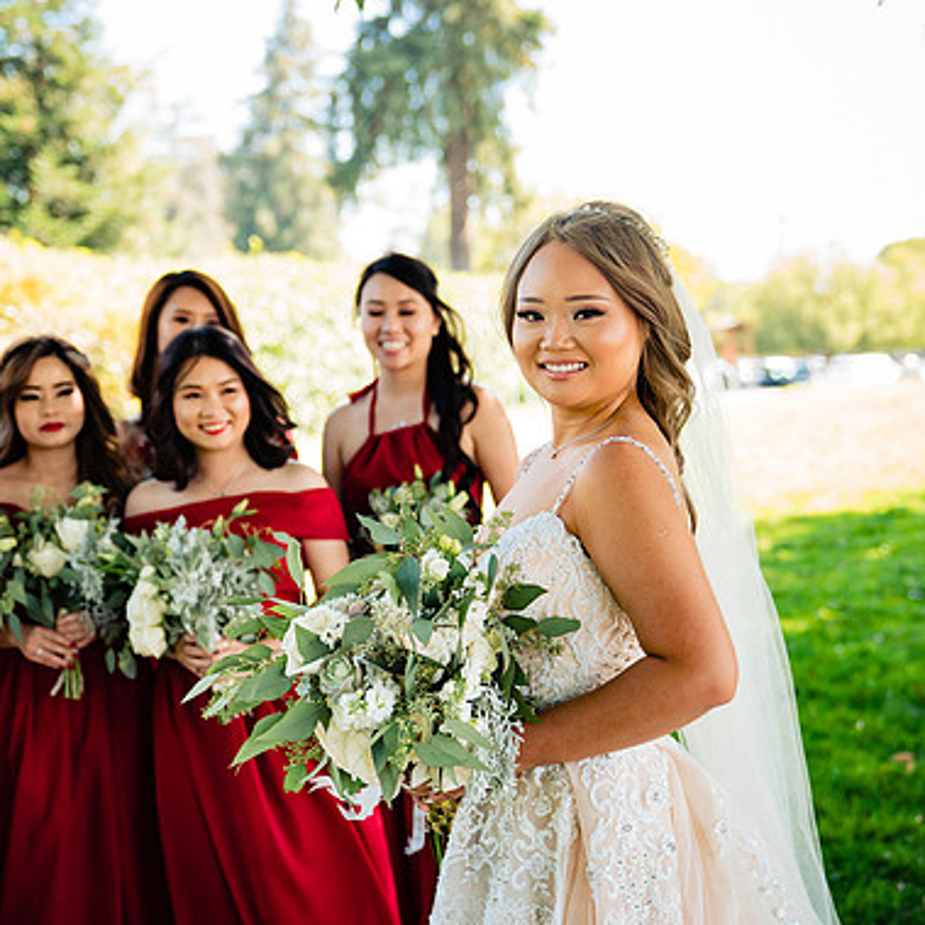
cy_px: 467
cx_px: 347
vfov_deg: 30.6
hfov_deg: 30.4
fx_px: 1693
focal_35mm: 56
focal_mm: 43
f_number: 2.8
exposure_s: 1/160
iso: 200
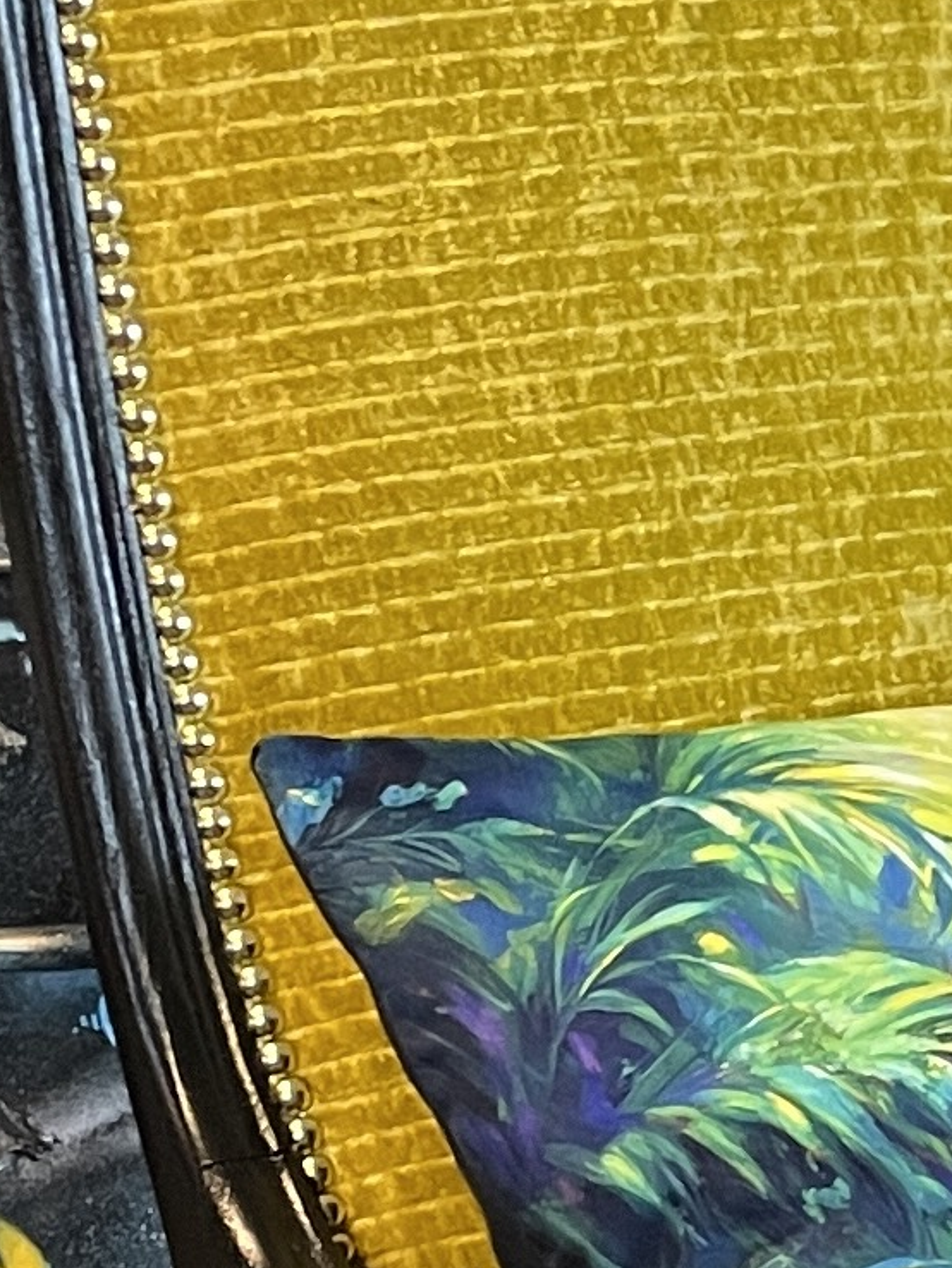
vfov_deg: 13.7
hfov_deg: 10.0
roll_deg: +0.5
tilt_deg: -14.9
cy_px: 1299
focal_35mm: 142
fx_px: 5204
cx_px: 1612
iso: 320
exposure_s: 1/50
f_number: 1.6
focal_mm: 4.2
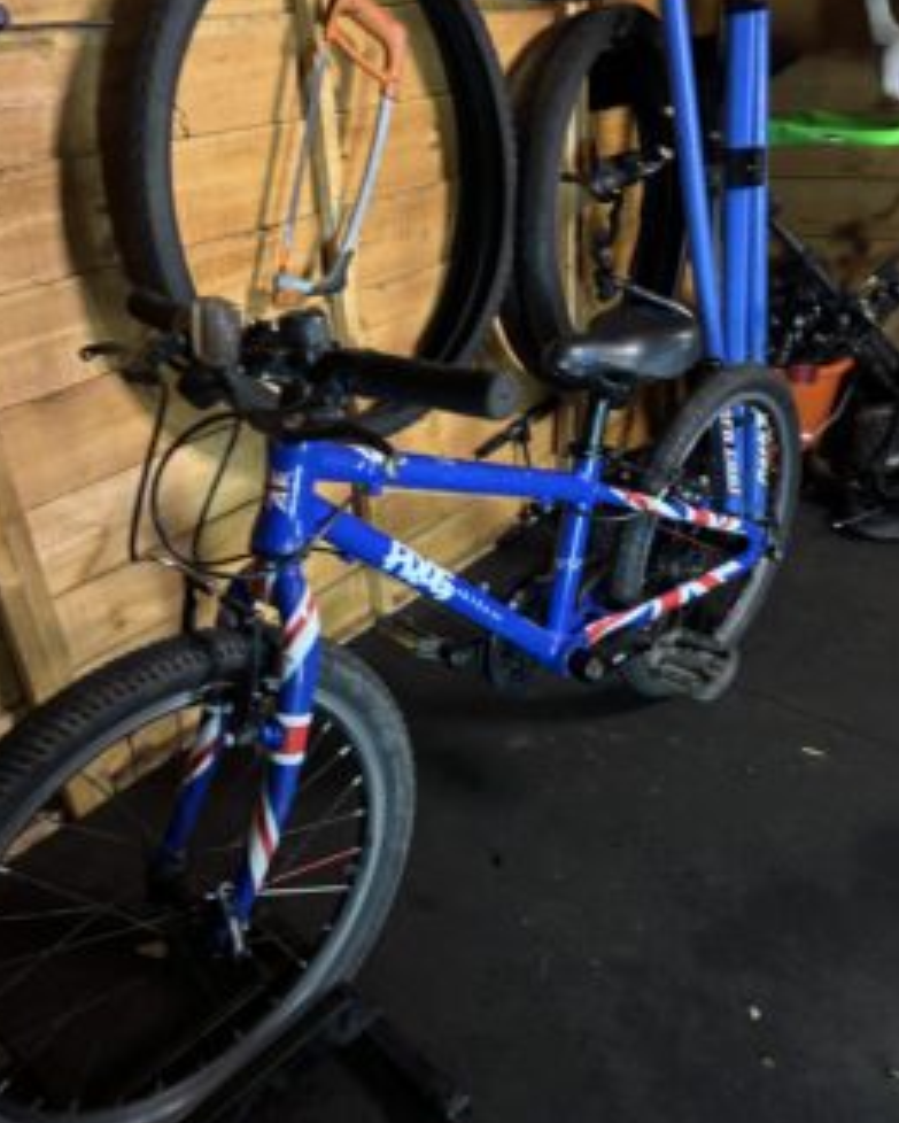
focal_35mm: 28
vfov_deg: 62.2
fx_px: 931
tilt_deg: -27.8
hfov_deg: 51.5
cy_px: 530
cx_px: 441
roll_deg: +3.8
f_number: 1.6
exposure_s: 1/25
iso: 640
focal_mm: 5.96
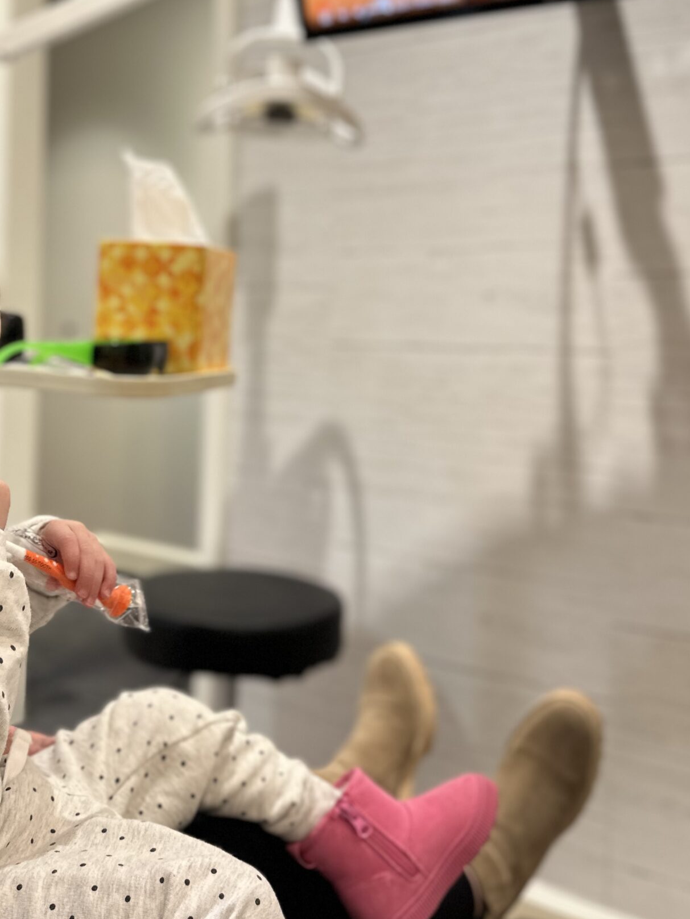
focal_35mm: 38
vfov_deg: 48.4
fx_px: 1010
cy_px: 331
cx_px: 264
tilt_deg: -0.8
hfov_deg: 37.5
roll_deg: -1.7
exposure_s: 1/60
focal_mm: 6.86
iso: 160
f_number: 1.78
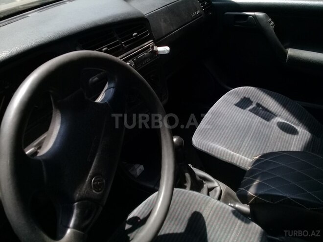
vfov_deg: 45.4
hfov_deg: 58.4
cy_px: 121
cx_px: 162
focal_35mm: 31
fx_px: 289
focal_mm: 3.3
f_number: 2.2
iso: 64
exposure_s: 1/267
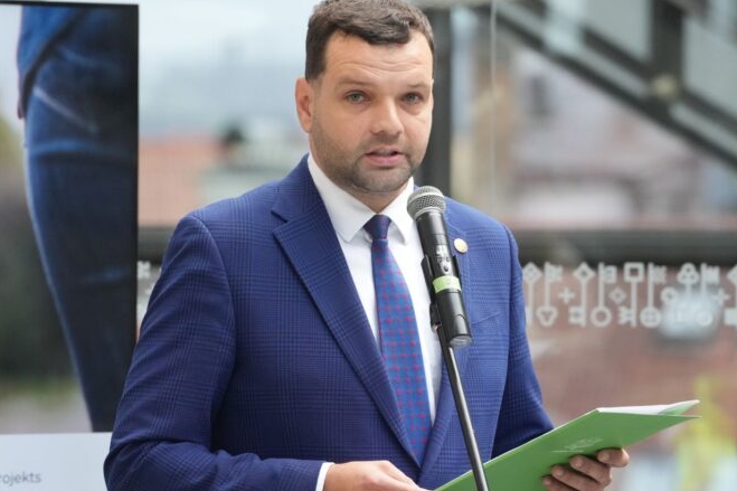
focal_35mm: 317
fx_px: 6488
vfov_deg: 4.3
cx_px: 385
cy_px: 239
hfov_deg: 6.5
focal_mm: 200
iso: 4000
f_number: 5.6
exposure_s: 1/320
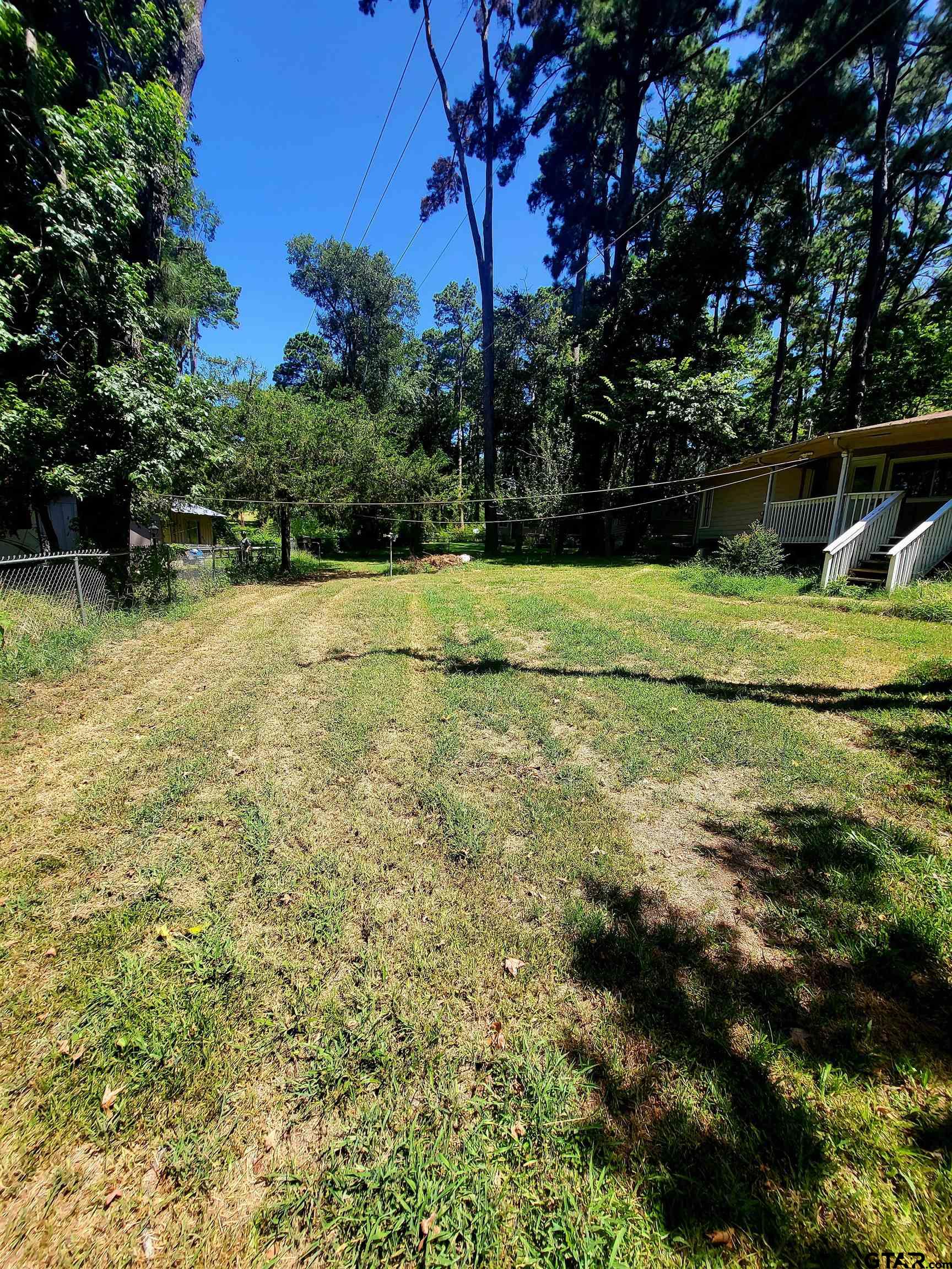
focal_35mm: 13
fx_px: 477
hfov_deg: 89.9
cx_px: 476
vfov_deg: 106.2
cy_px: 634
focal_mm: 1.74
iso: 32
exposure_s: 1/526
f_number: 2.2
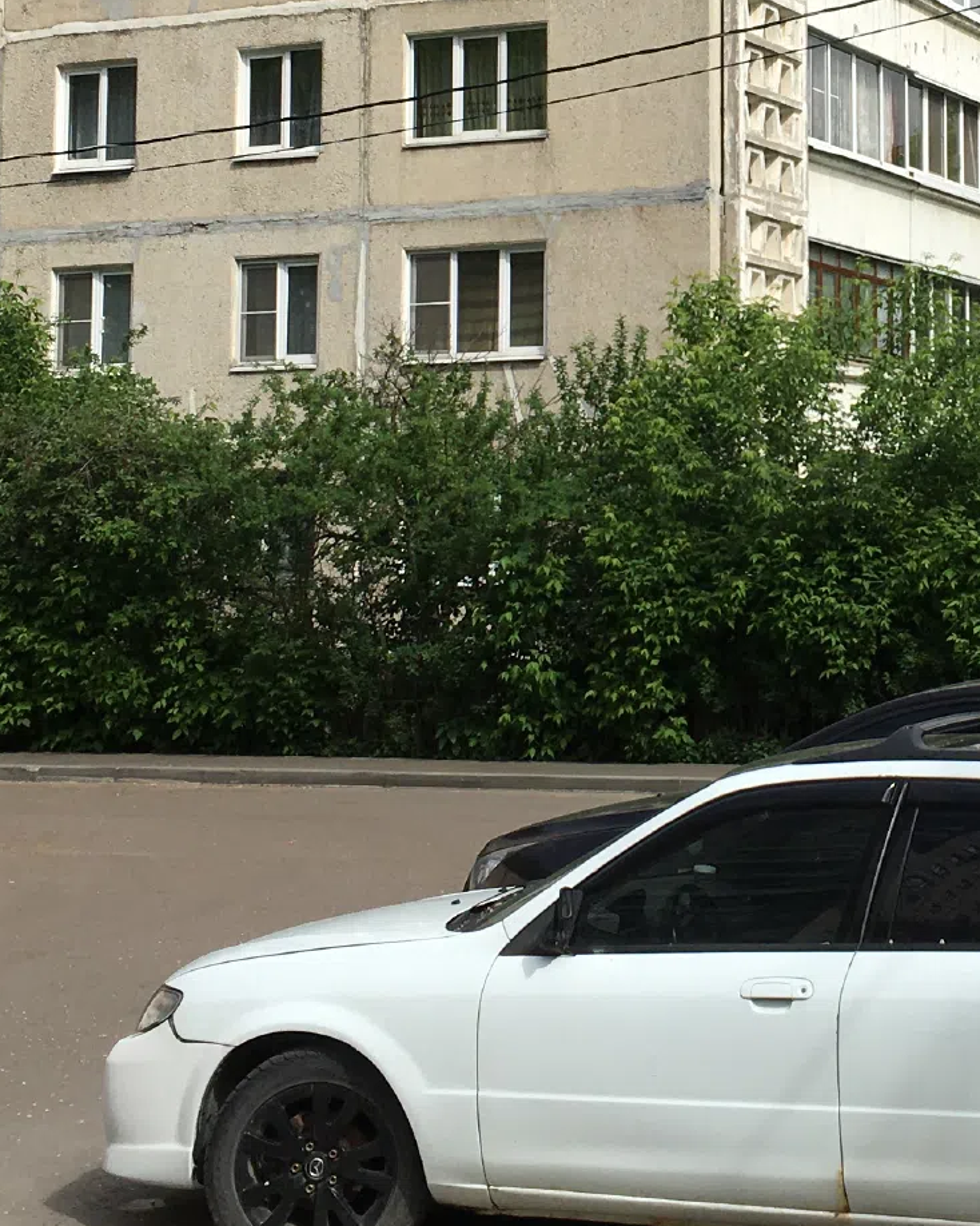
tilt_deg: +5.6
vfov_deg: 25.3
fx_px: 2684
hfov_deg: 20.2
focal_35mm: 74
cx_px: 903
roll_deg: -1.1
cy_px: 238
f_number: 2.2
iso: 25
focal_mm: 4.15
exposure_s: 1/2331
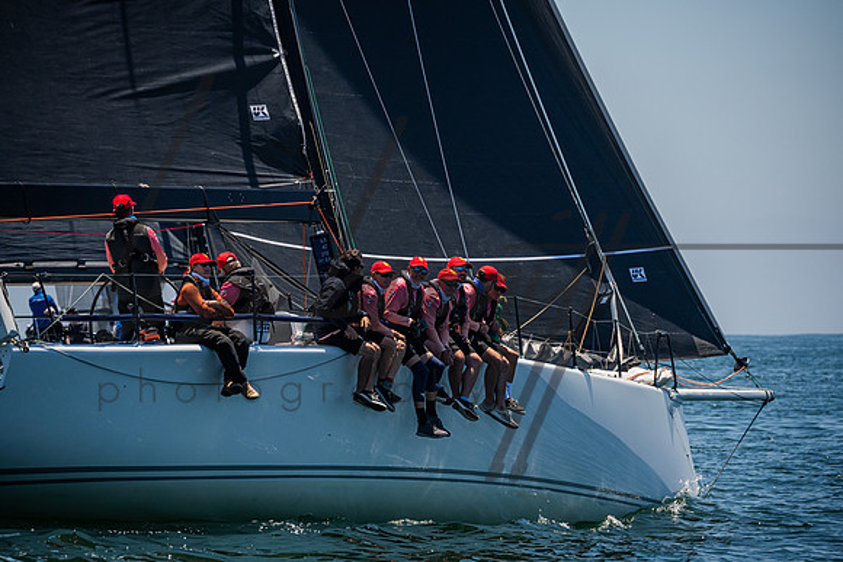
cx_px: 425
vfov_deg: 5.4
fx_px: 5944
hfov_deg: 8.1
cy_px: 281
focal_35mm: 254
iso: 500
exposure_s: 1/2500
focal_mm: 250
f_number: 8
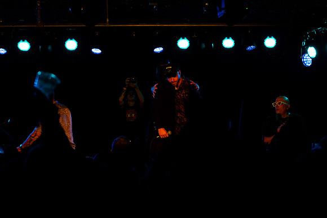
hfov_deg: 15.1
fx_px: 1237
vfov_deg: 10.1
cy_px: 133
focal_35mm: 136
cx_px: 173
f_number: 3.5
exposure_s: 1/250
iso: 640
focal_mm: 83
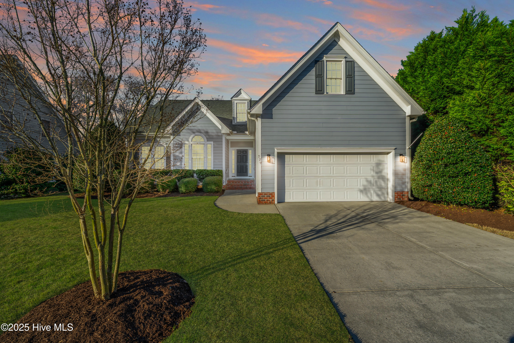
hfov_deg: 104.2
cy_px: 172
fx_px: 200
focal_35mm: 14
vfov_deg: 81.2
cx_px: 257
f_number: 8
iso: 100
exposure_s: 1/800
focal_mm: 14
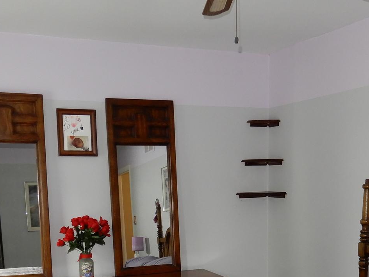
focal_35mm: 52
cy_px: 269
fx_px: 554
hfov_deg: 36.8
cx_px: 209
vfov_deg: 26.7
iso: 200
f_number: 3.4
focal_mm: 4.3
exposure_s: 1/30
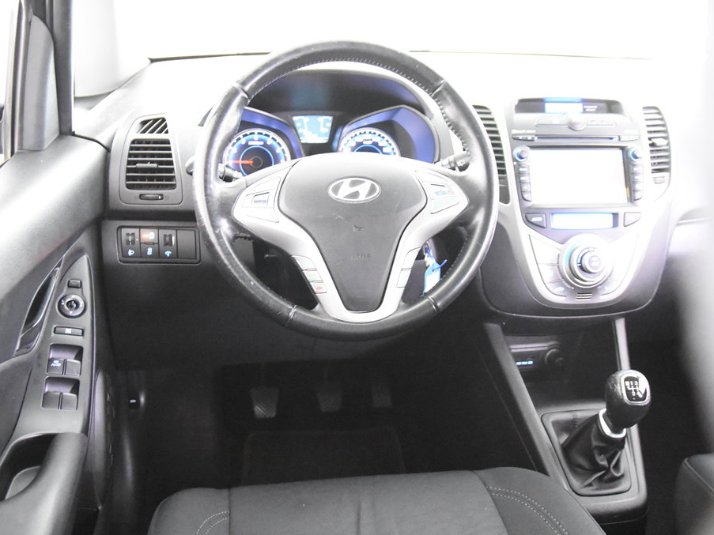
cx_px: 324
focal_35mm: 36
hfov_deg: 51.3
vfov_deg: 39.6
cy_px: 268
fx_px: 742
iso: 12800
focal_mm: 22
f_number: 3
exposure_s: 1/25
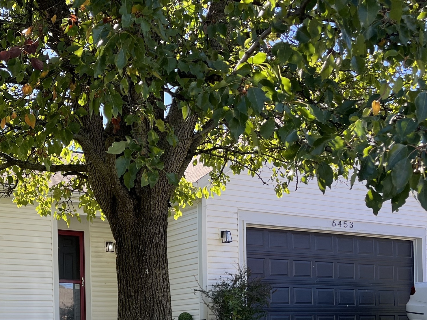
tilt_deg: +1.0
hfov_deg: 35.3
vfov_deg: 25.6
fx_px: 666
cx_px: 154
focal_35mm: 54
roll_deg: +1.4
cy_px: 326
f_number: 1.6
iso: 50
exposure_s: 1/478
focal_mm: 5.1
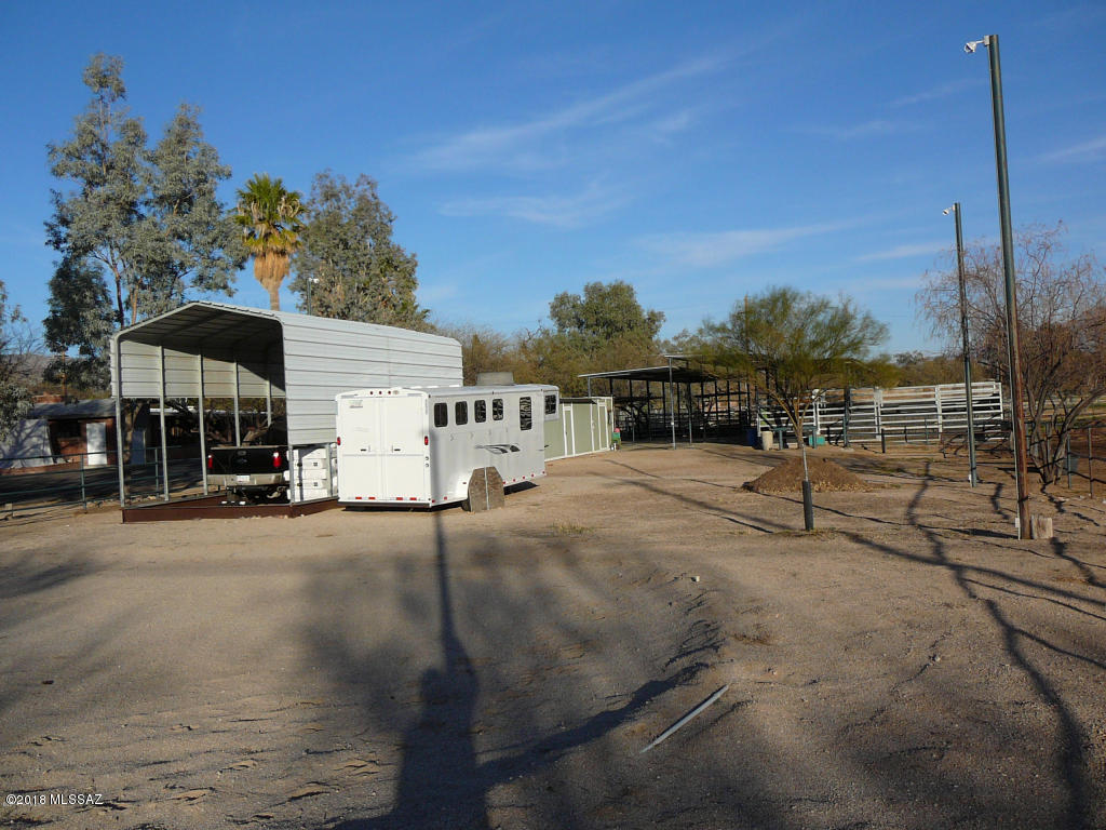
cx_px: 553
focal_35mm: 35
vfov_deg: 40.7
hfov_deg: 52.6
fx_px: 1118
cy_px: 415
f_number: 5
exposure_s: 1/640
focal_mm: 5.2
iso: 80
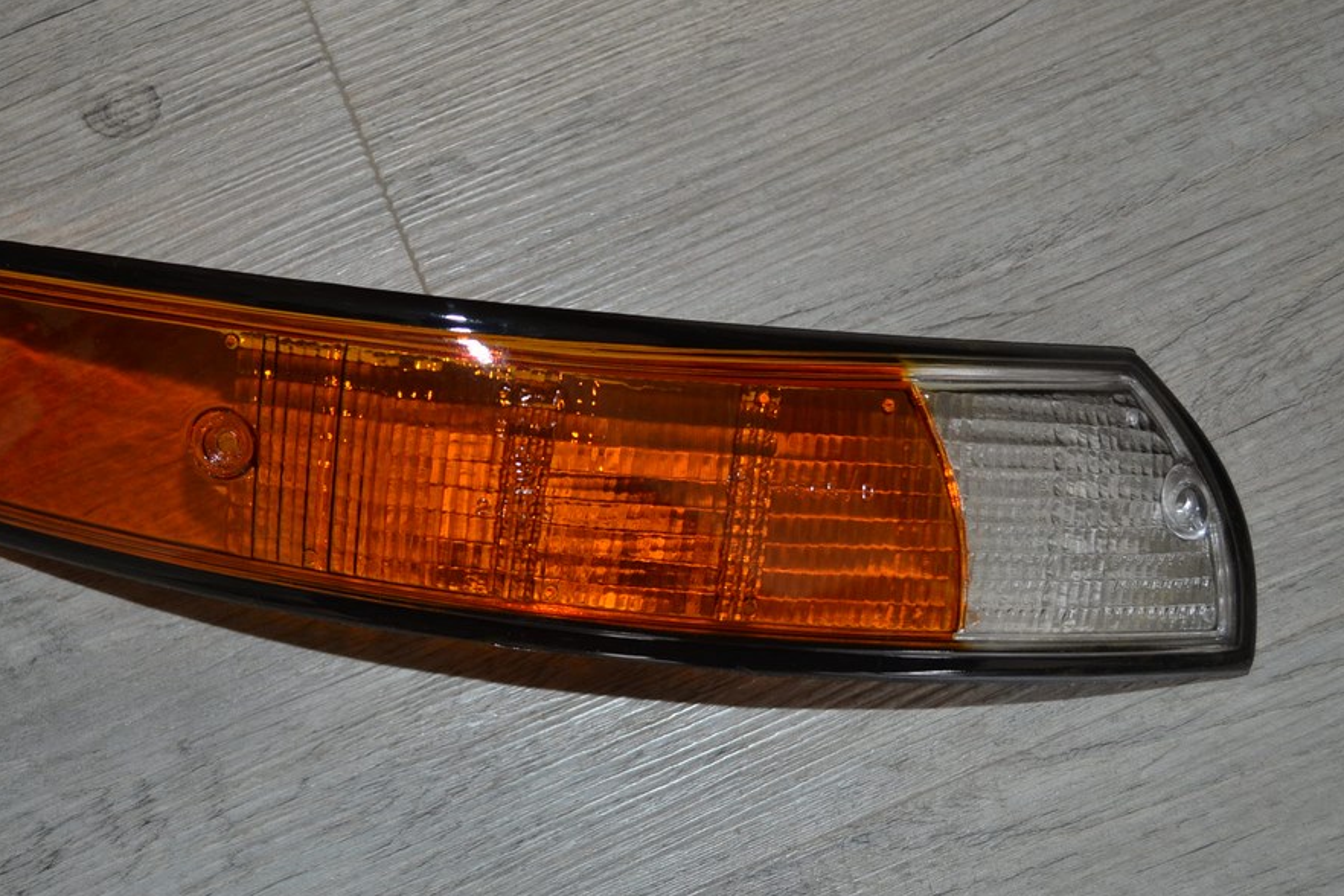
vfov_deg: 28.6
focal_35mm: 47
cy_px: 482
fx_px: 1755
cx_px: 472
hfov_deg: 41.5
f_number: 4
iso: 450
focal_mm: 24
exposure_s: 1/60
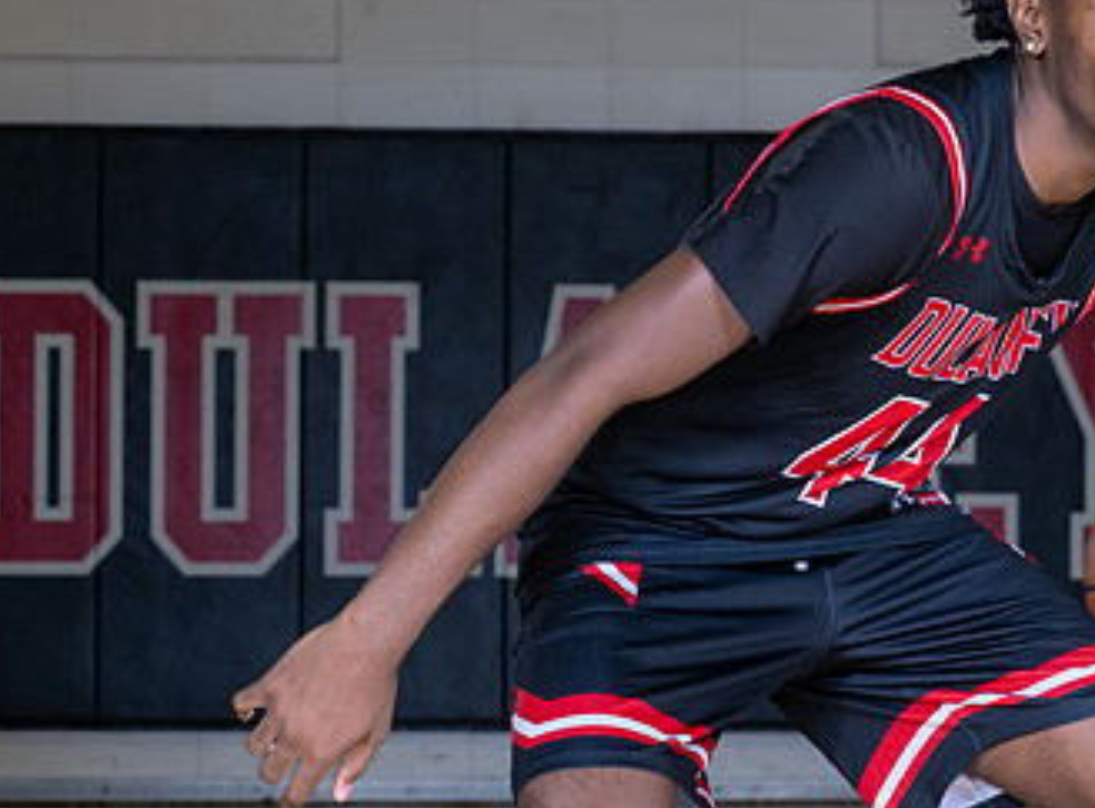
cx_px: 950
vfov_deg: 9.1
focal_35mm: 161
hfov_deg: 12.3
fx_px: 5063
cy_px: 393
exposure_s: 1/100
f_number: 7.1
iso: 400
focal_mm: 70
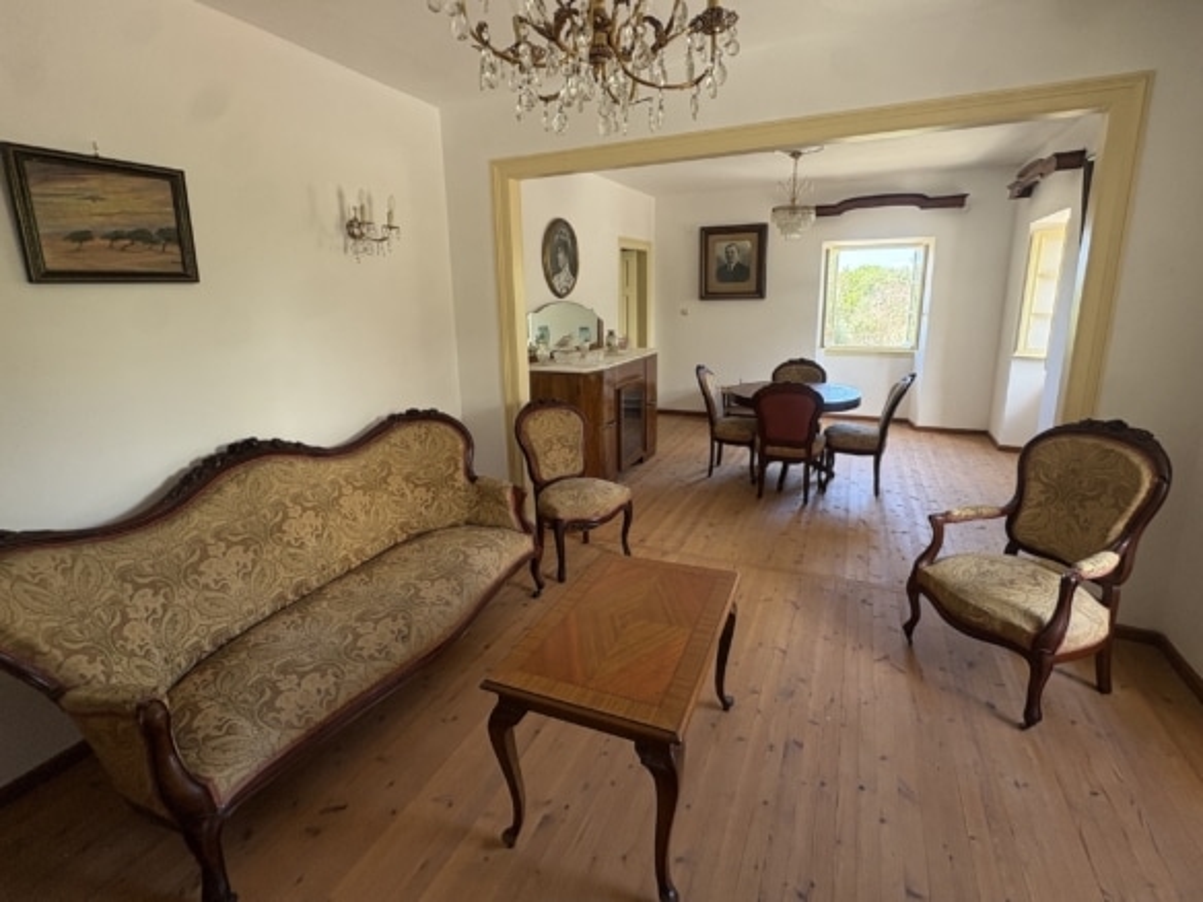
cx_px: 602
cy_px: 451
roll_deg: +1.7
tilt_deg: -12.1
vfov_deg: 85.7
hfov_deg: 102.1
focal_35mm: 14
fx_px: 487
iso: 125
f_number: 2.2
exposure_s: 1/99
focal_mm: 2.22
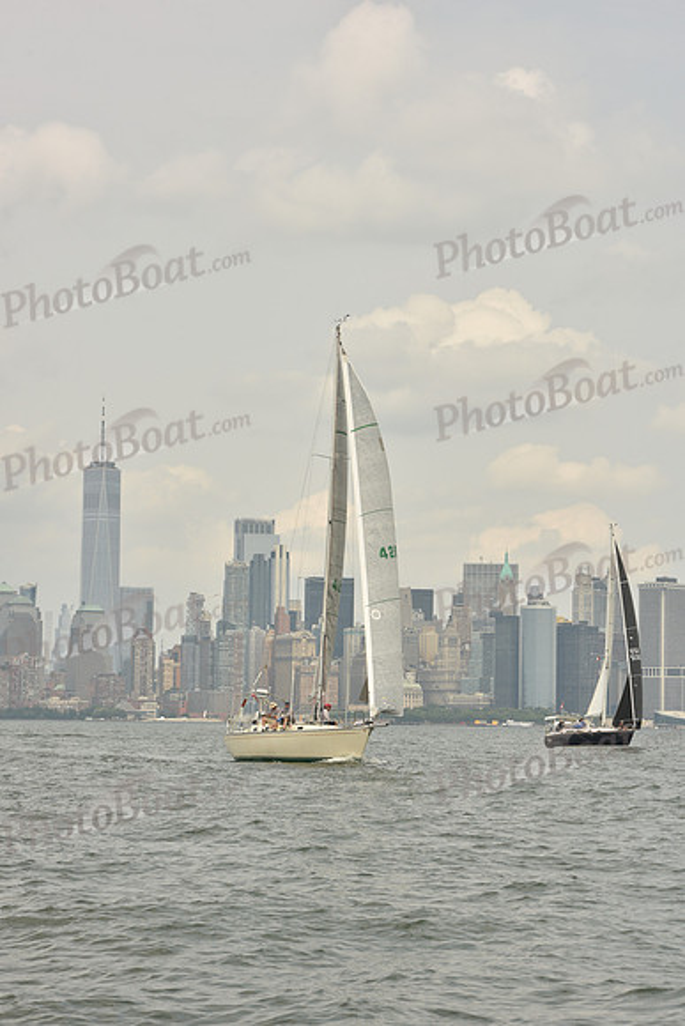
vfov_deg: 20.8
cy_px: 513
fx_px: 2795
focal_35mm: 98
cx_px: 342
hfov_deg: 14.0
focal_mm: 98
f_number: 11
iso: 250
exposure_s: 1/640
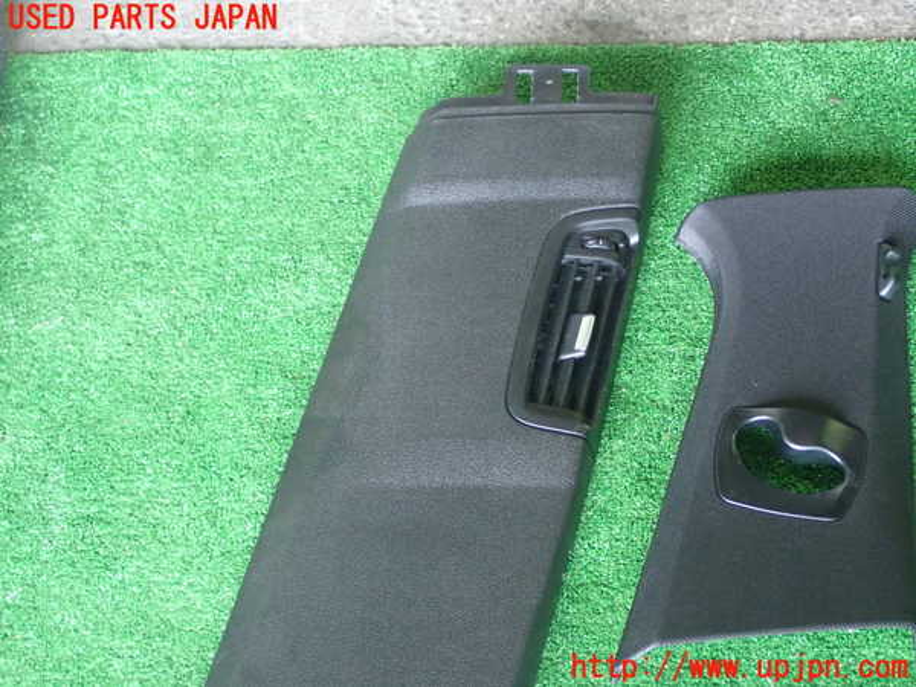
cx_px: 458
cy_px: 344
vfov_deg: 20.7
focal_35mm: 71
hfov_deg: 27.4
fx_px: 1879
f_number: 3.9
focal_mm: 12.73
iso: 800
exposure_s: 1/15
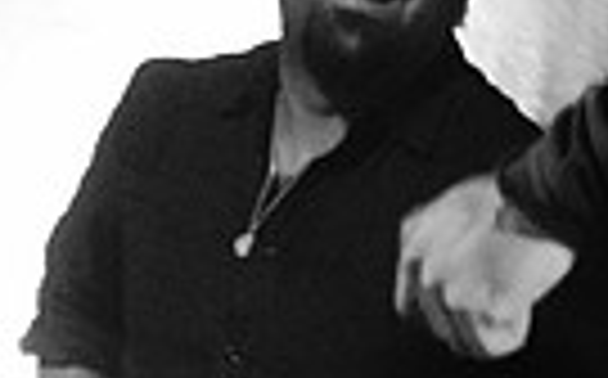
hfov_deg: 4.6
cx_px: 766
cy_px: -2
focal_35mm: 460
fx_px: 7613
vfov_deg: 2.8
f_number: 2.8
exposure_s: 1/400
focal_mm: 70
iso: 1600
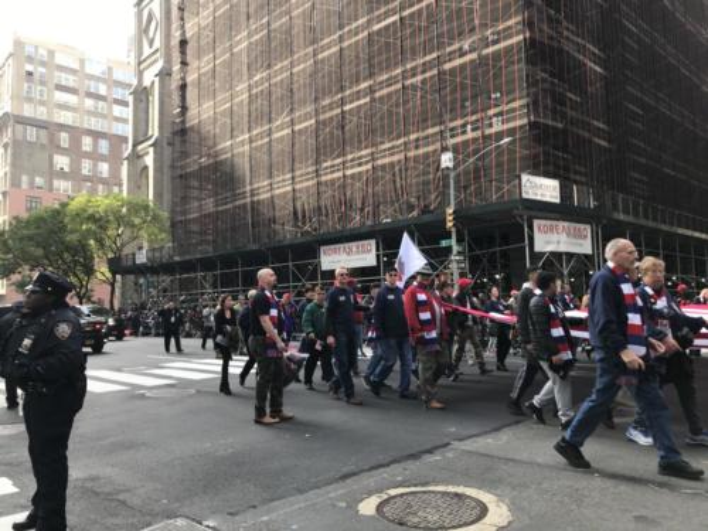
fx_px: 573
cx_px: 354
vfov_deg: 49.7
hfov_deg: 63.4
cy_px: 266
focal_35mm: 28
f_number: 1.8
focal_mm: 3.99
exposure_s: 1/180
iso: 20
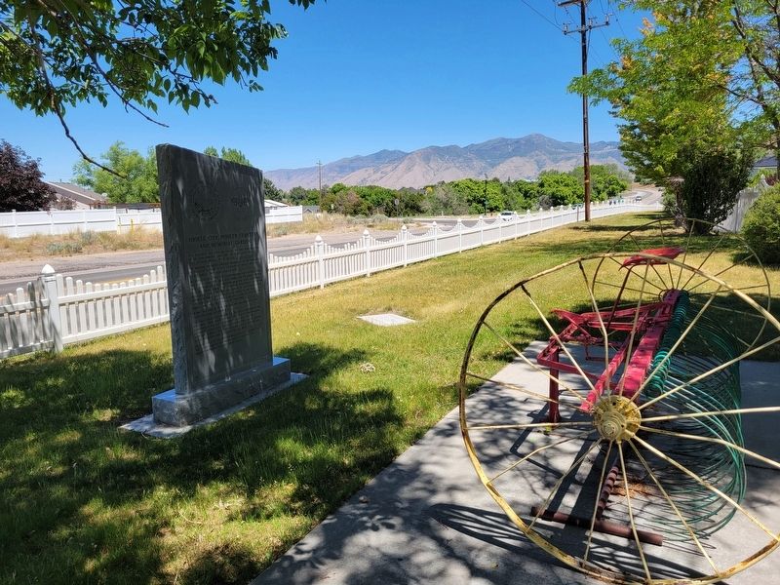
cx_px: 390
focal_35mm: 26
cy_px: 292
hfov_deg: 67.3
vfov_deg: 53.1
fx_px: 586
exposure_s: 1/1799
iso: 40
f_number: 1.8
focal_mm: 5.4
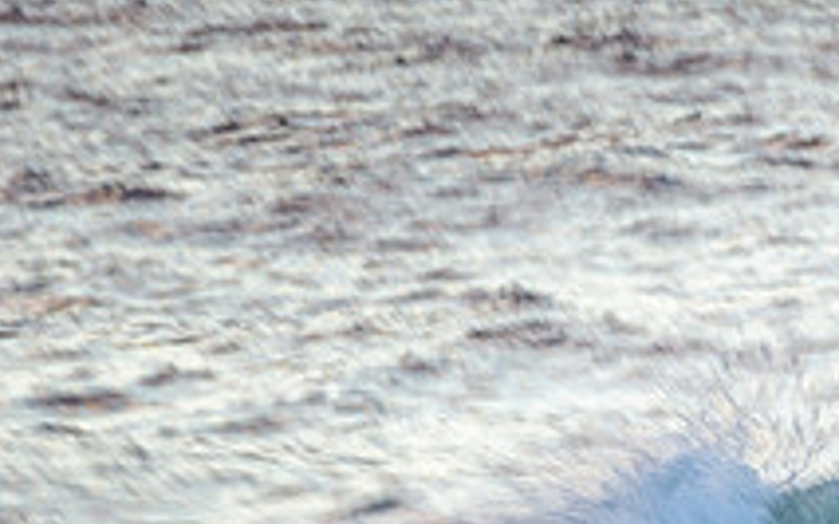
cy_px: 699
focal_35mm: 2083
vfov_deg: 0.6
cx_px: 843
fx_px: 47616
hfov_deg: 1.0
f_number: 14
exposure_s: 1/25
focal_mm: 500
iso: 100
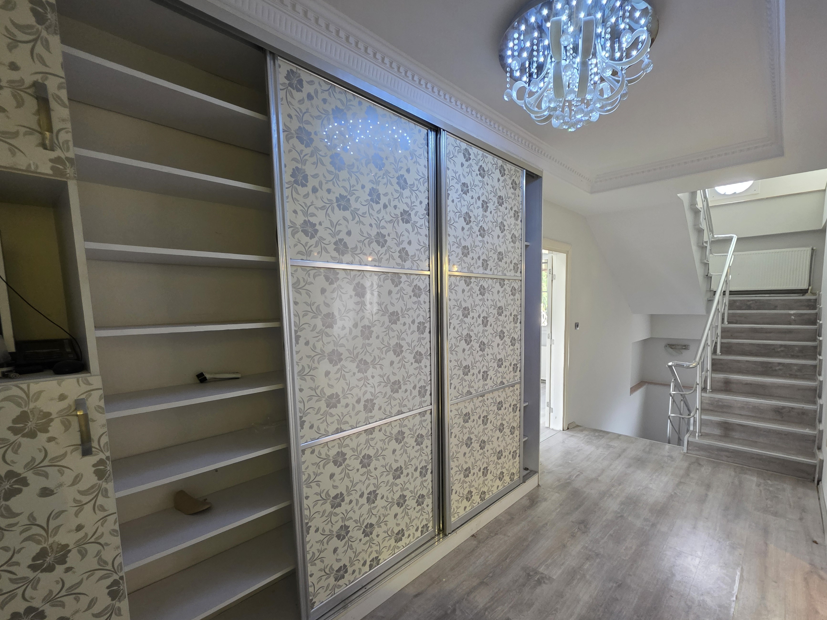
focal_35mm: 15
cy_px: 350
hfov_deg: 97.6
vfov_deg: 81.3
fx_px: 358
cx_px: 469
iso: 500
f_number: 1.9
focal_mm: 2.2
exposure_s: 1/50
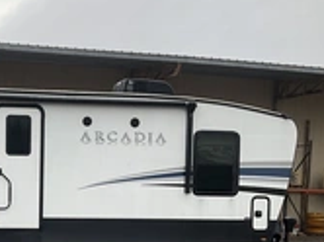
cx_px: -10
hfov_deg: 26.2
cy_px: 217
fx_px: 654
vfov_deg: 20.5
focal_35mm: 70
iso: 20
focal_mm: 3
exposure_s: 1/175
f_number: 1.8
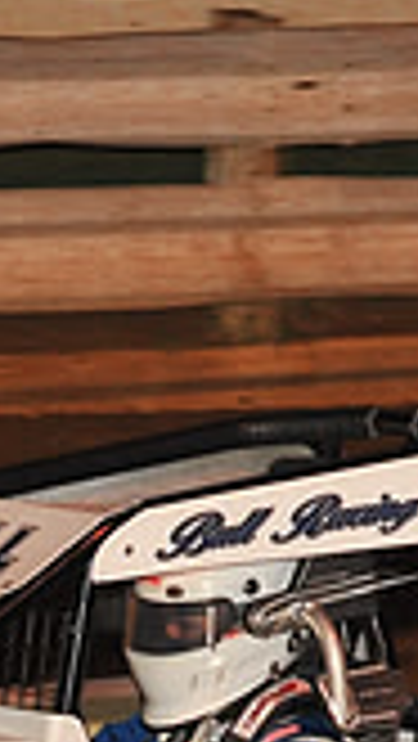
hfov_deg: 2.3
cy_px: 861
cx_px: -76
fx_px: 10506
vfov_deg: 4.0
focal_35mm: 534
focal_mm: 145
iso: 1000
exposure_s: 1/320
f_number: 6.3
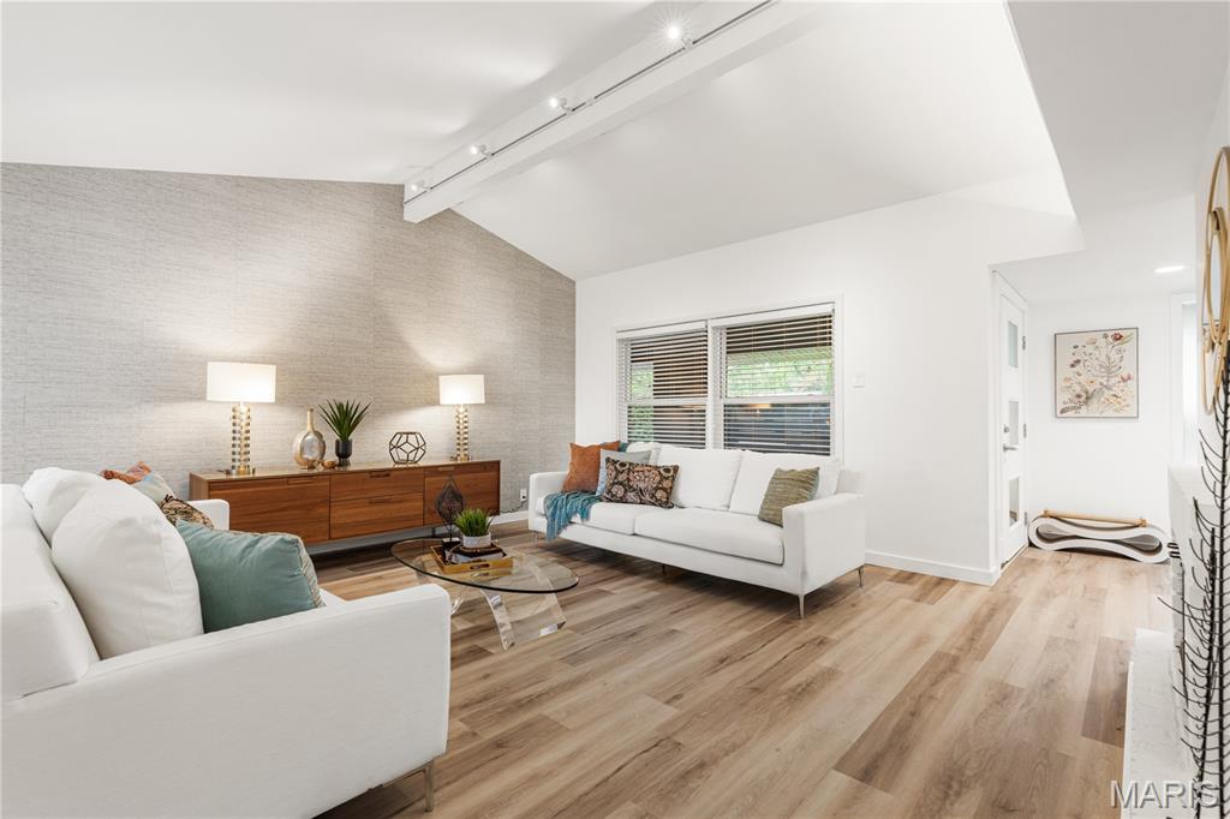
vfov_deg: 73.7
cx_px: 615
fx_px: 546
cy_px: 410
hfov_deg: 96.8
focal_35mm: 16
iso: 400
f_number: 8
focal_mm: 16
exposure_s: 1/2
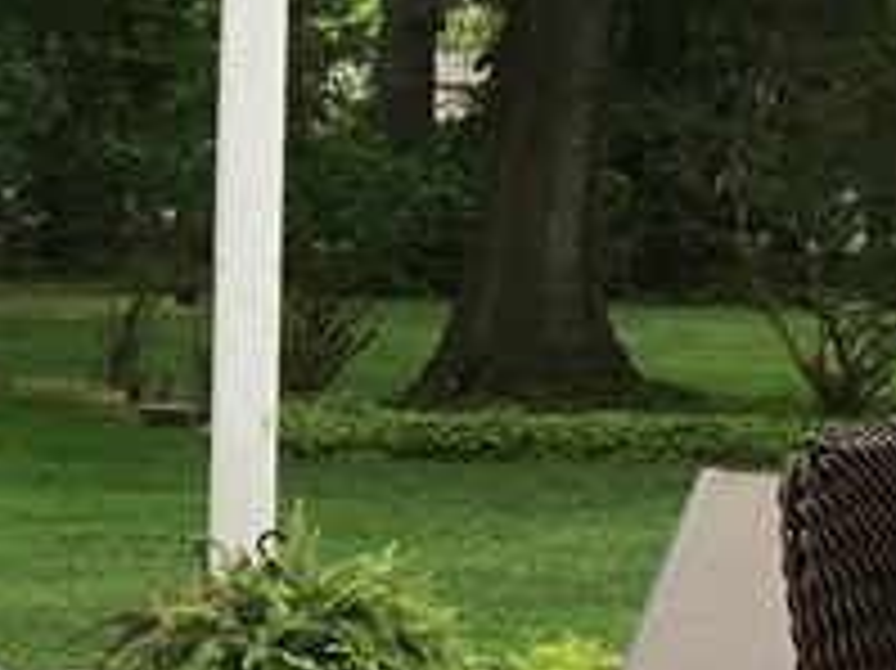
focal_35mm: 149
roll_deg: +0.8
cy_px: 643
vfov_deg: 9.9
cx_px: -833
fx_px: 3854
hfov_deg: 12.0
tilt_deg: -5.9
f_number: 2.2
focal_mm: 4.15
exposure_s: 1/40
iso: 25
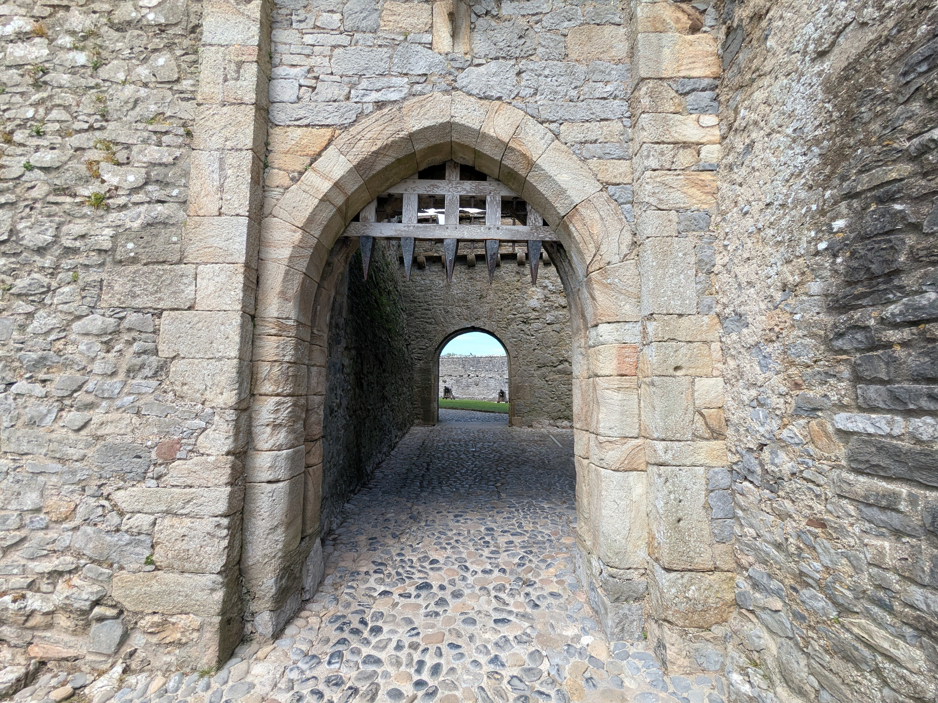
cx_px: 469
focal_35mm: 16
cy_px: 352
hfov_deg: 94.5
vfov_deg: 78.1
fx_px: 434
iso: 49
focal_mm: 2.35
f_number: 2.2
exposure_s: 1/726
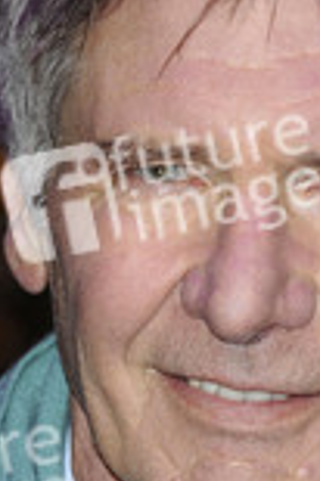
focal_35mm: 407
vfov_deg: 5.1
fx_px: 5442
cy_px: 344
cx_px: 253
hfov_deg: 3.4
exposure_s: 1/200
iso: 400
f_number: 5
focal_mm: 105
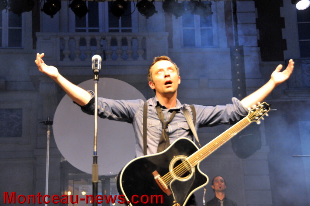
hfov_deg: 28.1
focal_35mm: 72
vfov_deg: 18.9
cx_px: 155
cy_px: 103
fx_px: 619
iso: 3200
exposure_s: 1/40
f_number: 4.5
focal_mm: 48
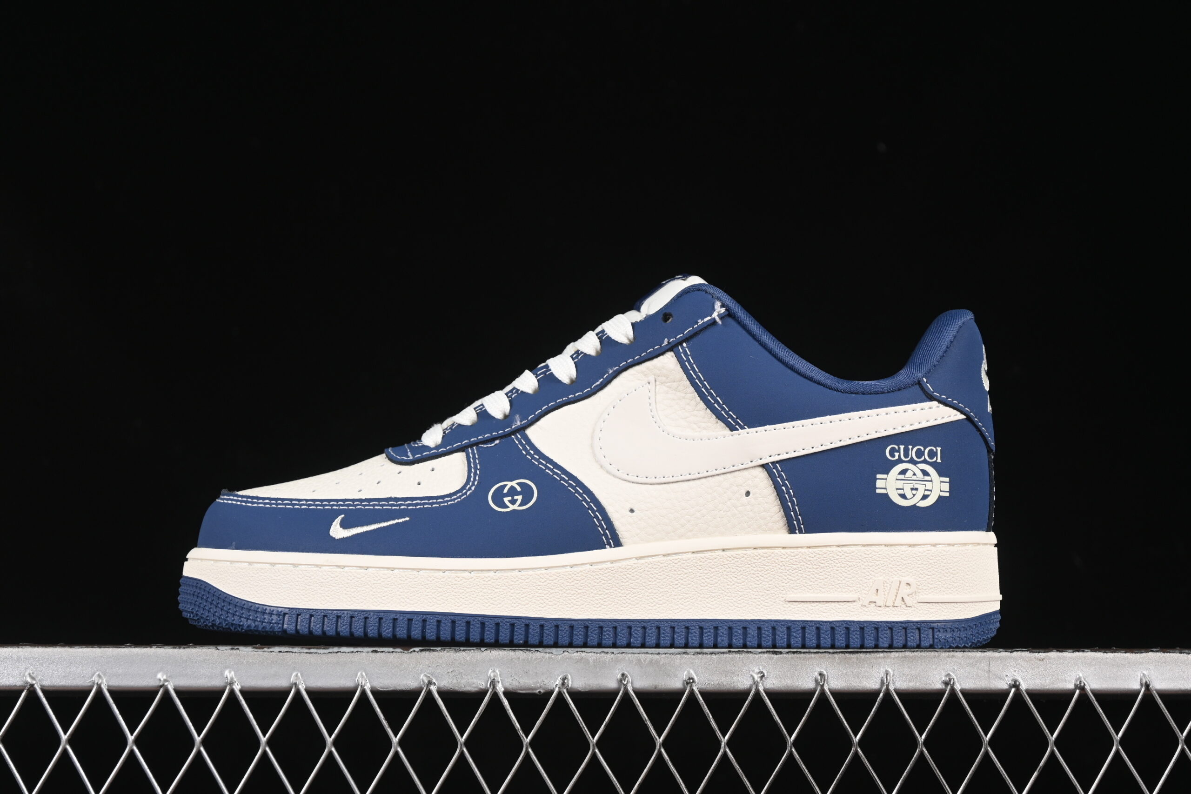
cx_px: 596
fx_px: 2481
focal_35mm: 75
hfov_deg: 27.0
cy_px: 397
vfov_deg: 18.2
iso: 160
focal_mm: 50
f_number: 7.1
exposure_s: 1/80
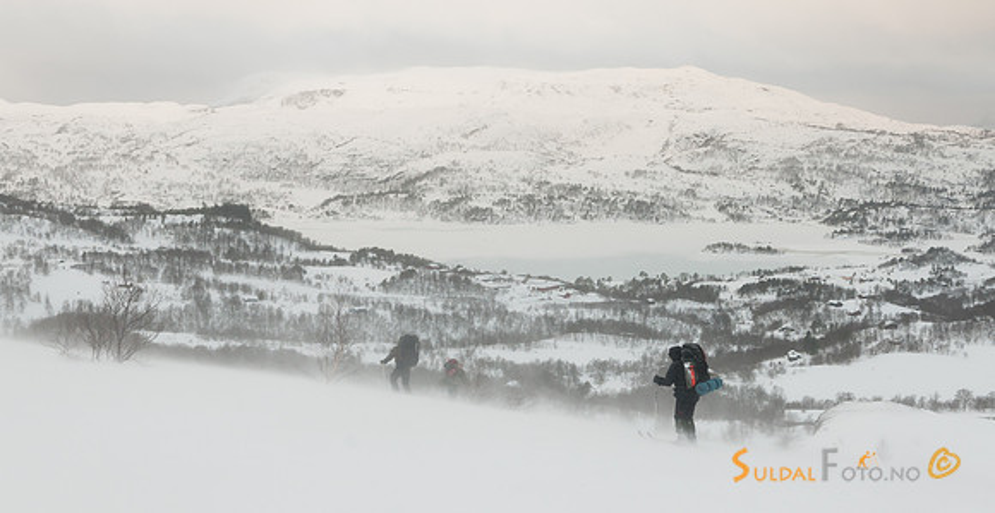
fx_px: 1425
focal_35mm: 55
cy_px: 257
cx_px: 460
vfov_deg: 20.4
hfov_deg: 38.5
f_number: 9
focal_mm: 32
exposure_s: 1/100
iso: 200
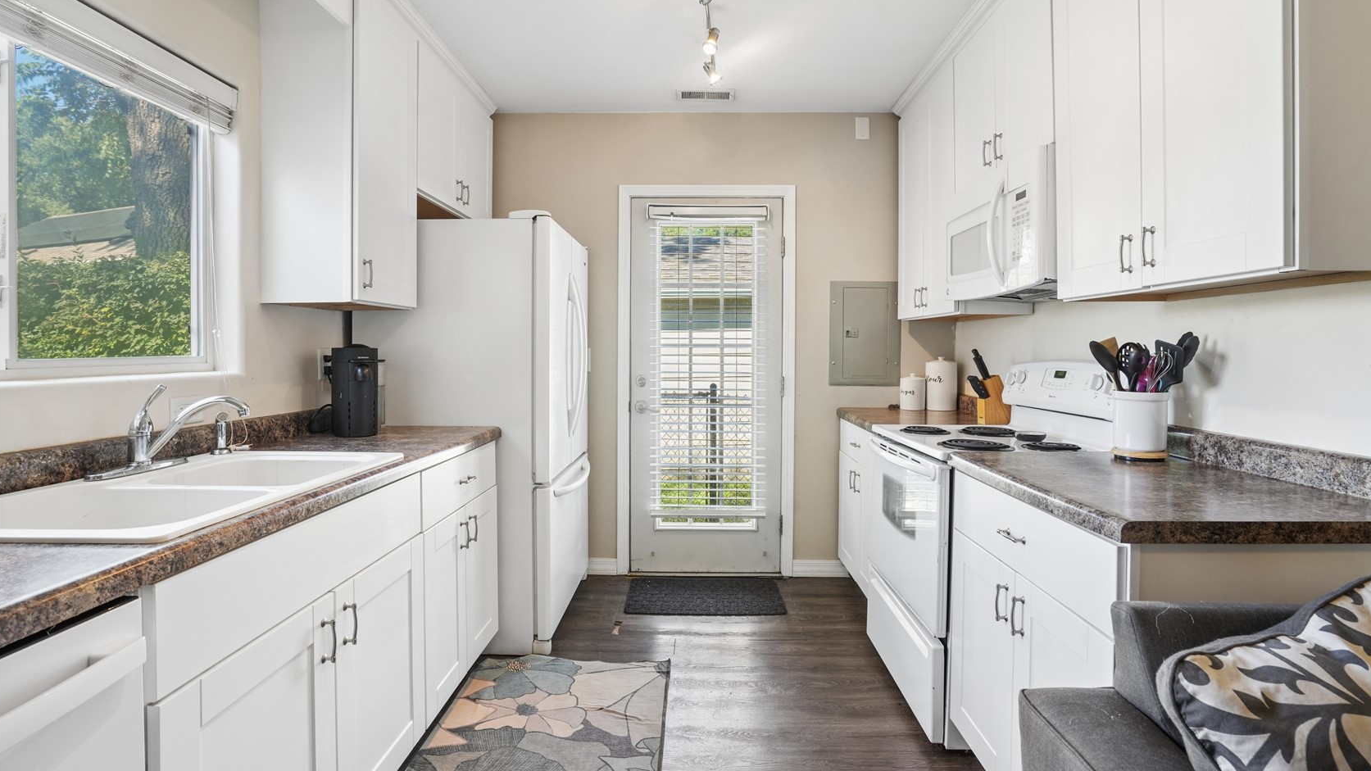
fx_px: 618
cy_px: 330
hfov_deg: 95.9
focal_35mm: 17
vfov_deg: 63.6
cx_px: 683
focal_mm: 16
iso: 640
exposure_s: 1/30
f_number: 9
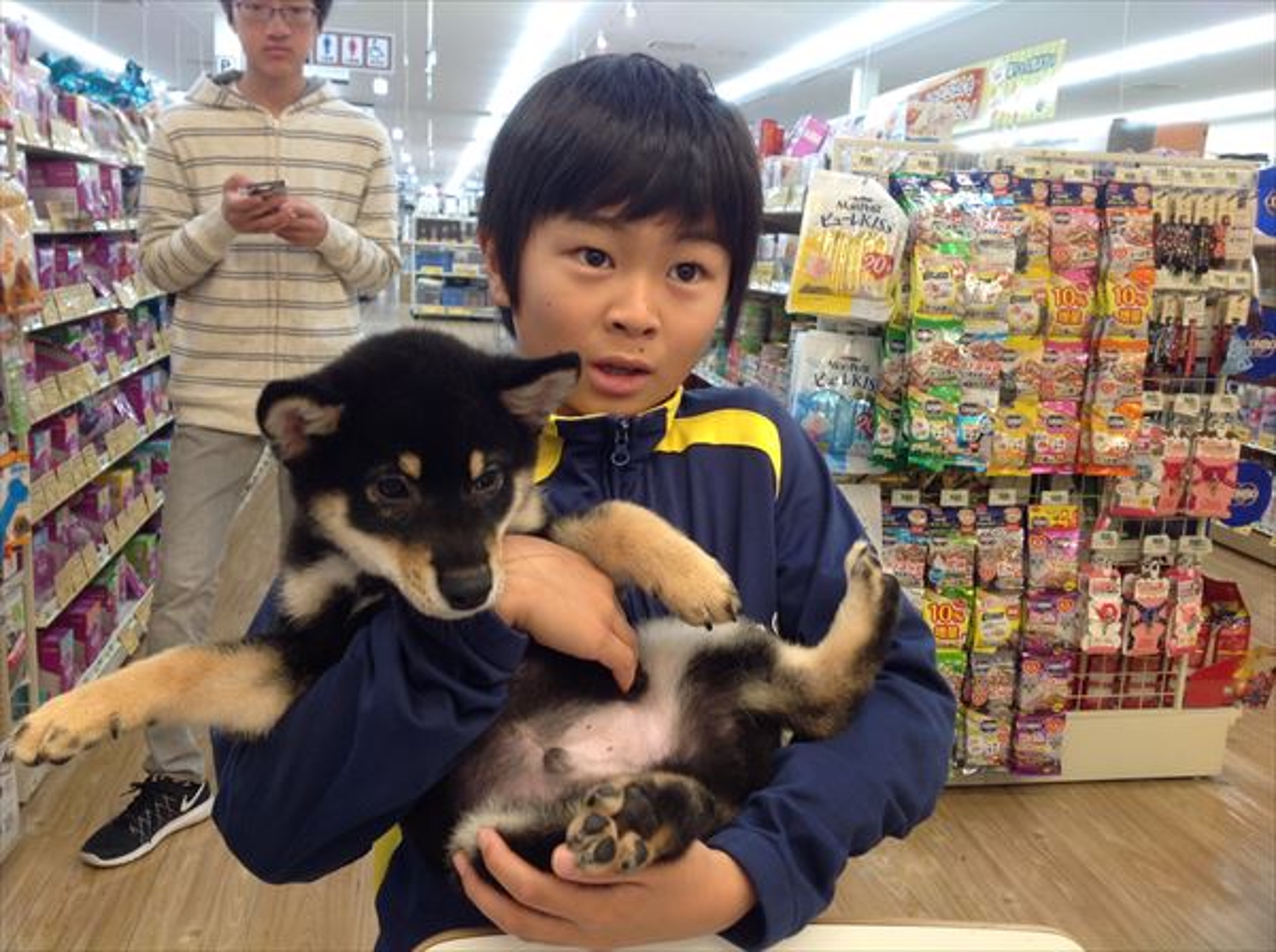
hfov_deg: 52.7
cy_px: 476
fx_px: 1288
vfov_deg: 40.6
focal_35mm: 35
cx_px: 638
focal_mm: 4.28
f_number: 2.4
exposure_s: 1/24
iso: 50
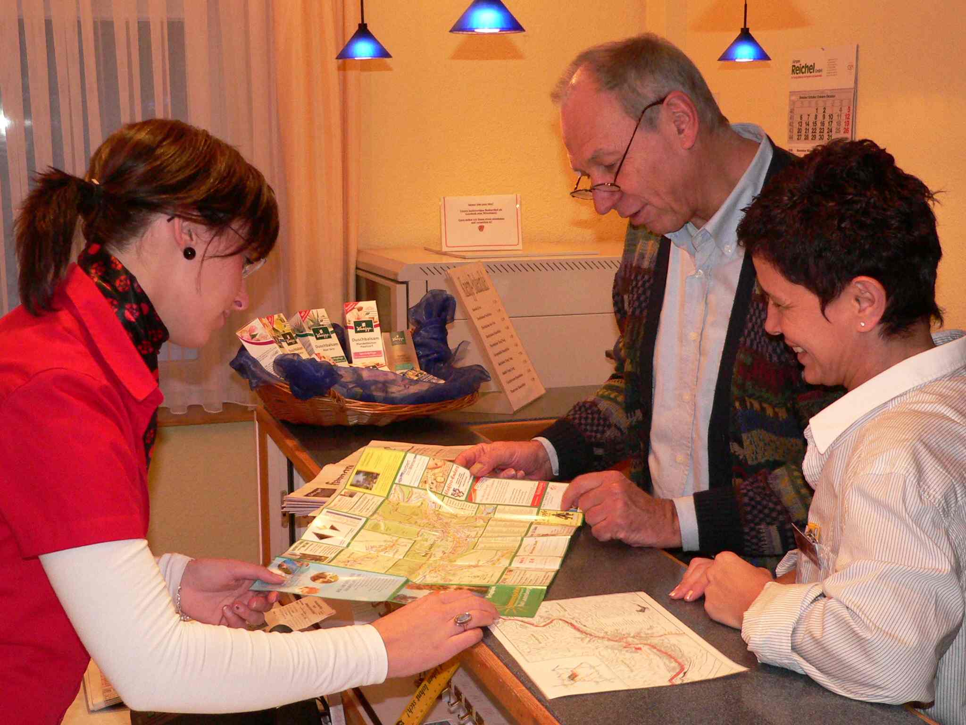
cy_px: 362
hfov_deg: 35.5
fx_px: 1507
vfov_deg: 27.0
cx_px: 483
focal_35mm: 54
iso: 400
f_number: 2.8
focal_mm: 8.9
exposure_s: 1/60
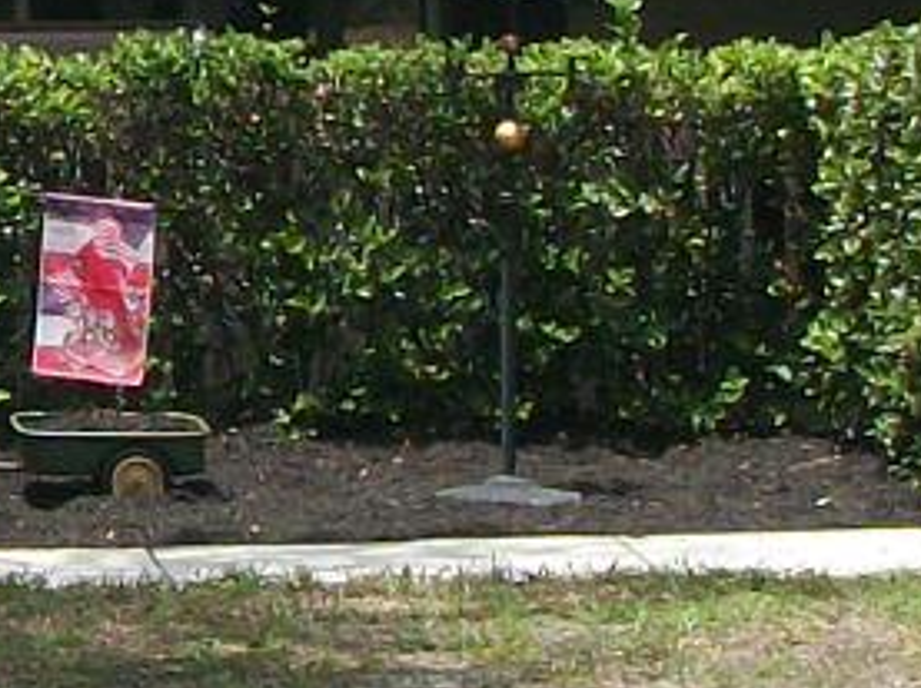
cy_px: -206
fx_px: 6297
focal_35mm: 237
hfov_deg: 8.2
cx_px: -522
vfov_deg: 6.2
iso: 80
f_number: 8.8
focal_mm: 5.7
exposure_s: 1/160
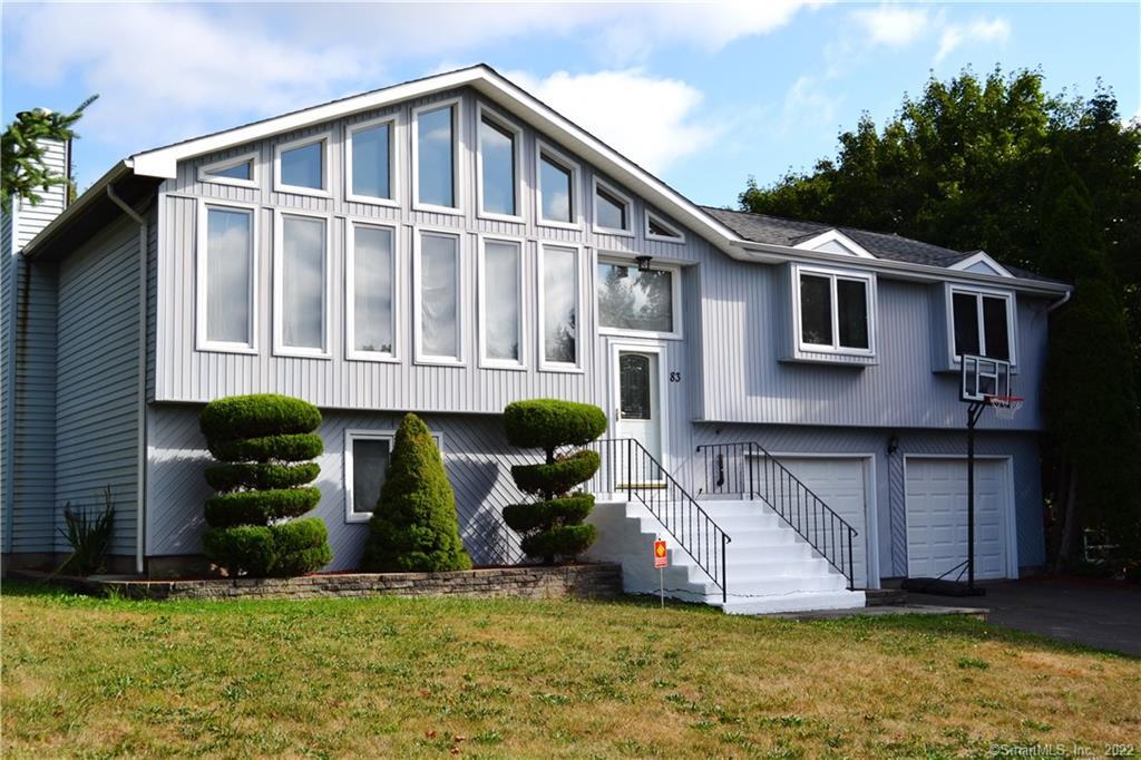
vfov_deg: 34.2
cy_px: 380
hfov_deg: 49.6
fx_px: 1236
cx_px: 570
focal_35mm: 39
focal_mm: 26
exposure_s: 1/250
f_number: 8
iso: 100
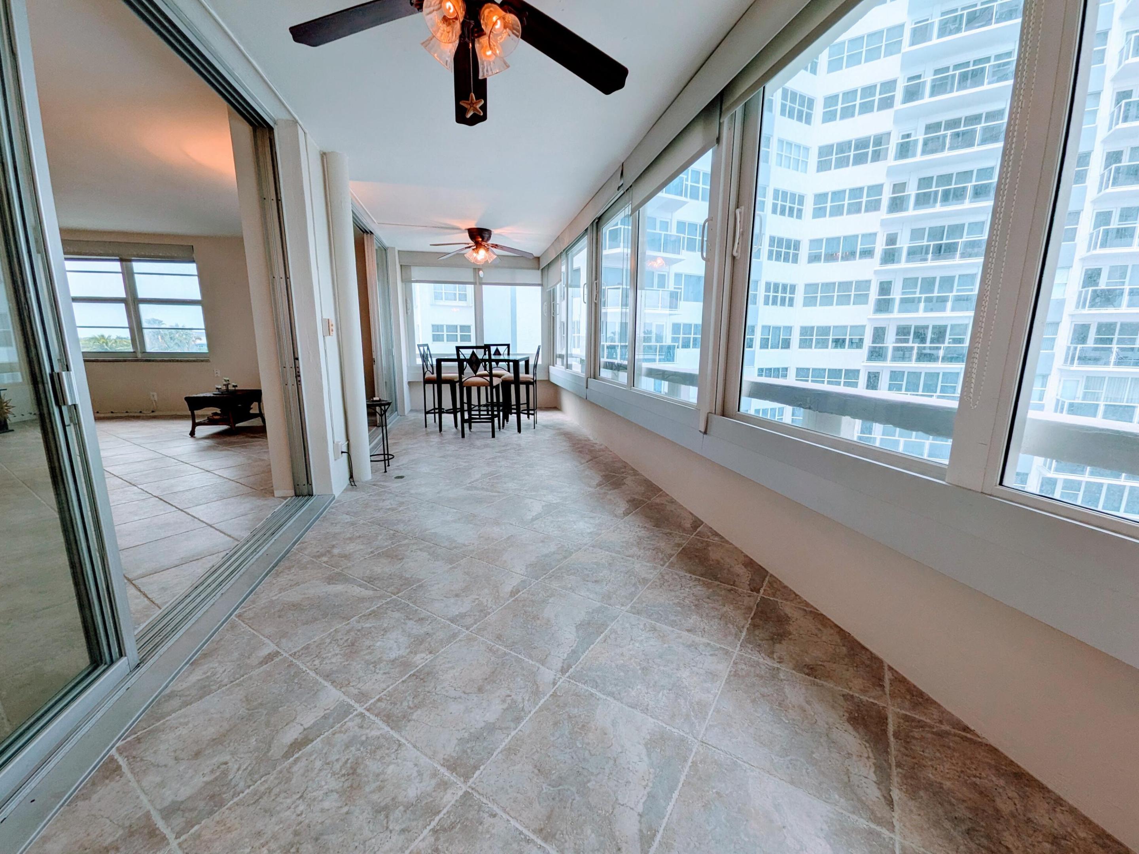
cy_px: 427
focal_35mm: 14
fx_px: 461
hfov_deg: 102.1
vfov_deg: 85.7
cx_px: 570
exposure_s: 1/131
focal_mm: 1.85
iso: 58
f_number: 2.2
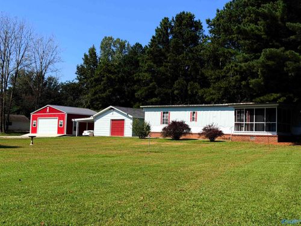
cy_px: 113
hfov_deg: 39.7
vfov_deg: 30.3
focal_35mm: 48
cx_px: 150
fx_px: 417
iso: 64
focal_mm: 6.76
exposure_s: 1/4878
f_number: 1.78
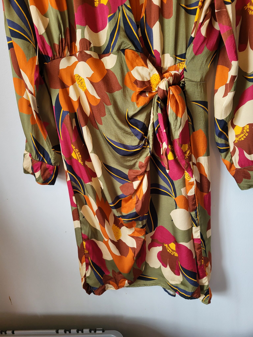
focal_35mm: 26
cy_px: 168
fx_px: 253
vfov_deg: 67.3
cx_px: 126
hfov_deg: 53.1
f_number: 1.8
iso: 200
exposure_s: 1/60
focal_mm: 5.4
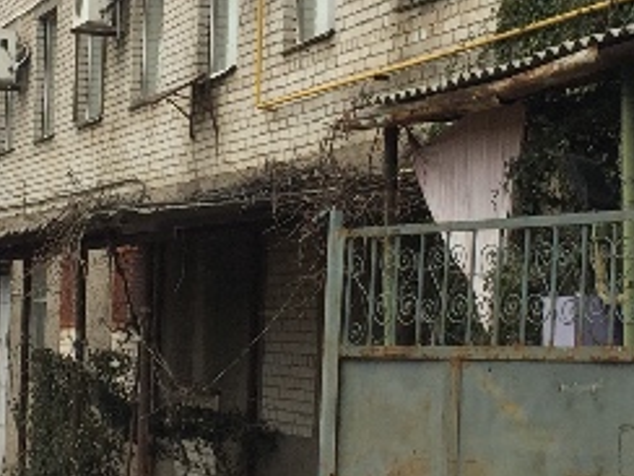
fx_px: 2088
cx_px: 223
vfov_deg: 13.0
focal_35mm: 114
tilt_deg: +4.7
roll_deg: -1.3
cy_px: 174
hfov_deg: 17.2
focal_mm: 4.15
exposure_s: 1/682
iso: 32
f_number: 2.2
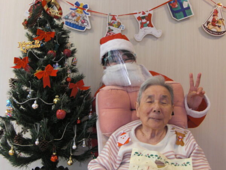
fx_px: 255
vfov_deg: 36.8
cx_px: 113
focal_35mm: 39
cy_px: 85
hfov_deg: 47.9
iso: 100
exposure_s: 1/60
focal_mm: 6.9
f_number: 3
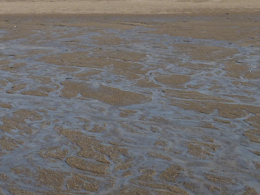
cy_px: 15
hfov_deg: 19.8
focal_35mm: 99
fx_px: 744
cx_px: 154
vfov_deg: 14.8
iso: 80
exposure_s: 1/400
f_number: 5
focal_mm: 6.1
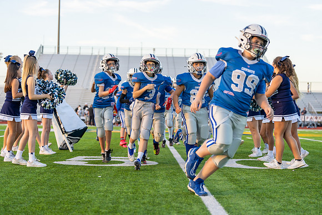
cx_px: 161
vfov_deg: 19.5
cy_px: 108
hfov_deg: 28.8
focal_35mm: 70
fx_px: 626
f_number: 2.8
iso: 640
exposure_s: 1/1250
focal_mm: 70
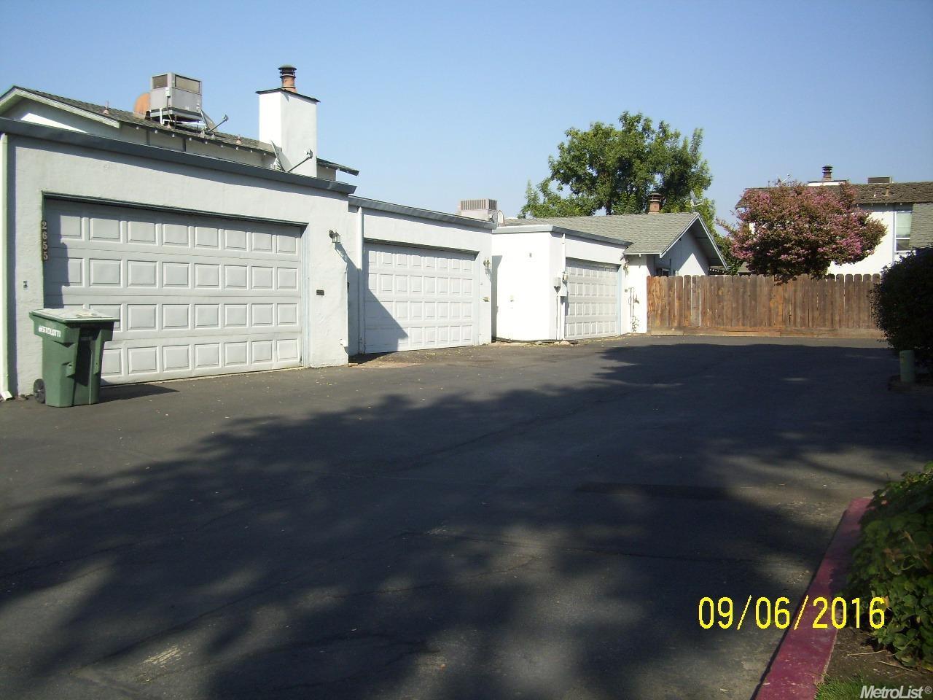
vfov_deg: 41.8
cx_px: 466
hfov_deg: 54.0
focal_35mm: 34
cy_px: 350
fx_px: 916
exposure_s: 1/250
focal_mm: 5.7
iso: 80
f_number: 5.6
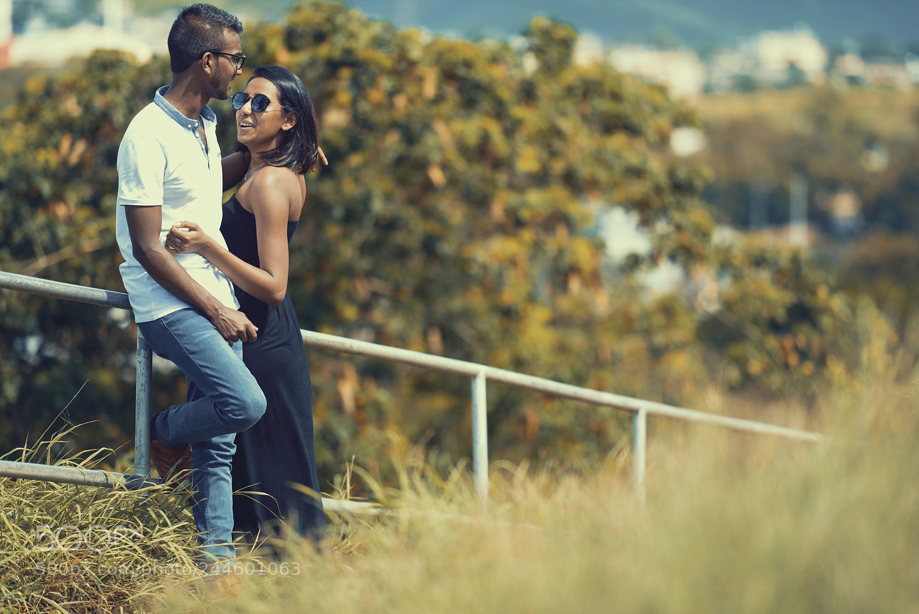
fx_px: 3447
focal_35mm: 135
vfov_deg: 10.2
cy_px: 307
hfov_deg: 15.2
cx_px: 460
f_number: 1.8
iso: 125
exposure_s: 1/2000
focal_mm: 135
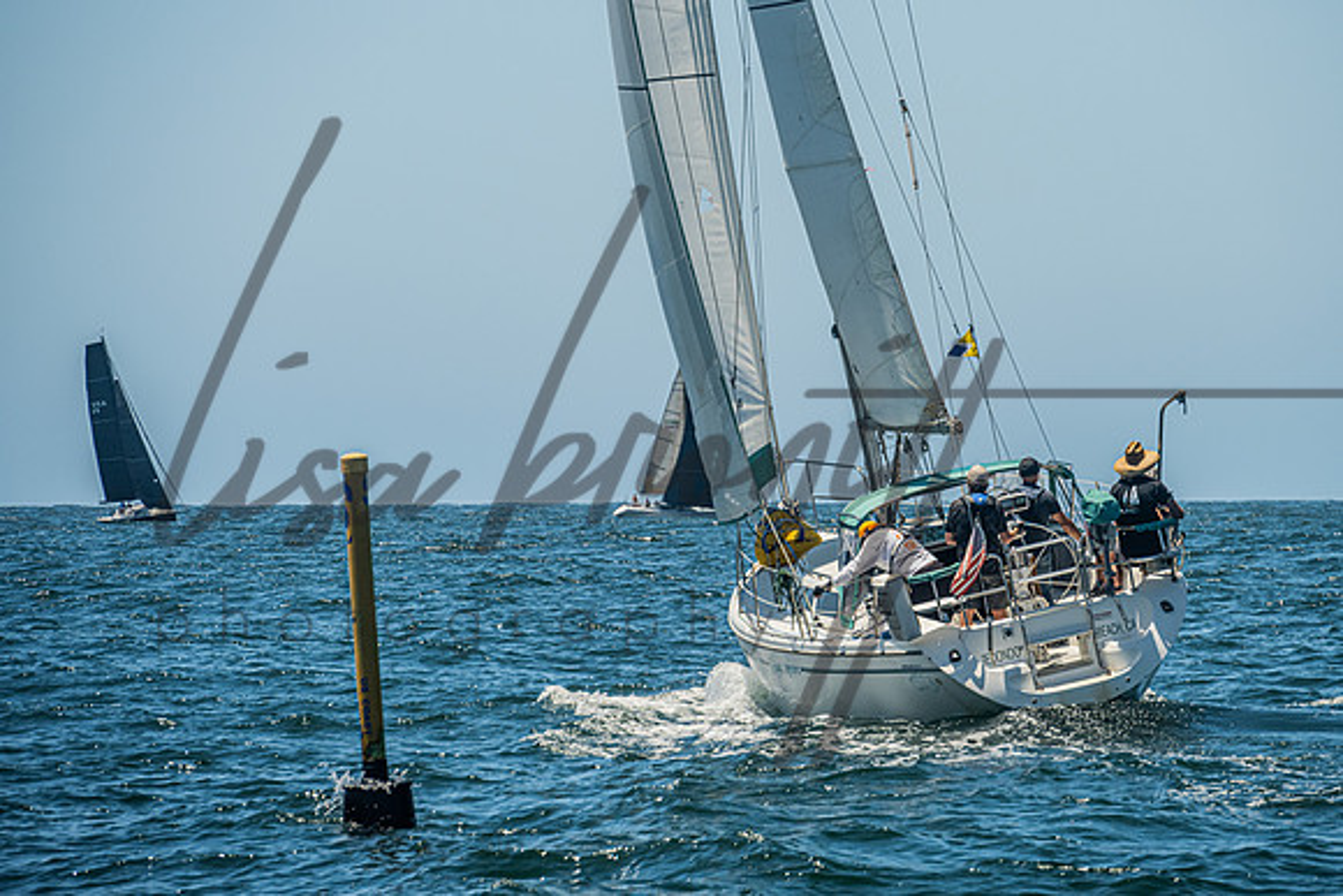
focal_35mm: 241
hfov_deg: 8.6
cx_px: 793
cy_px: 388
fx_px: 8976
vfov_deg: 5.7
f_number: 6.3
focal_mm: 195
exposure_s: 1/1250
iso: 320
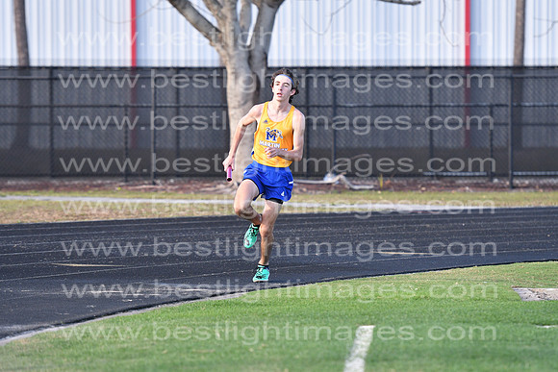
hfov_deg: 8.3
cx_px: 279
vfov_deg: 5.6
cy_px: 186
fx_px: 3837
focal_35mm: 248
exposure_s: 1/2000
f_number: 4
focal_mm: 165
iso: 1000
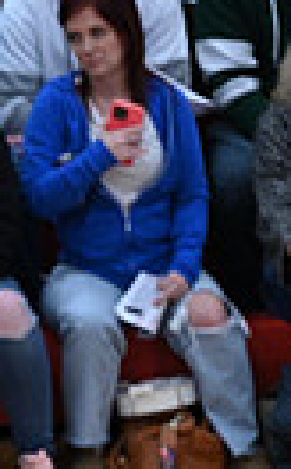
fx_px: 11419
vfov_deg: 2.3
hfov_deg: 1.5
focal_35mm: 896
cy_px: 492
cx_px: -646
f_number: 4
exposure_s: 1/400
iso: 4000
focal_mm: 200
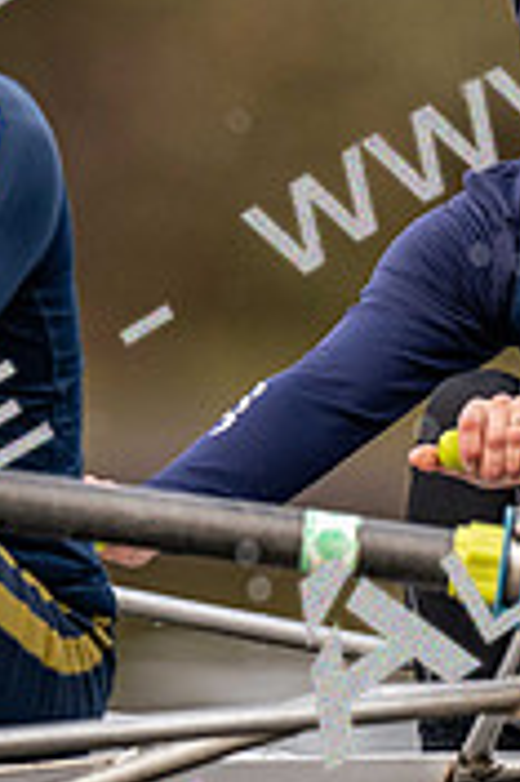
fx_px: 43046
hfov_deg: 0.7
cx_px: -80
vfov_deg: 1.0
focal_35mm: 1983
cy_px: 349
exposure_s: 1/2500
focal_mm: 600
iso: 1600
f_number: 4
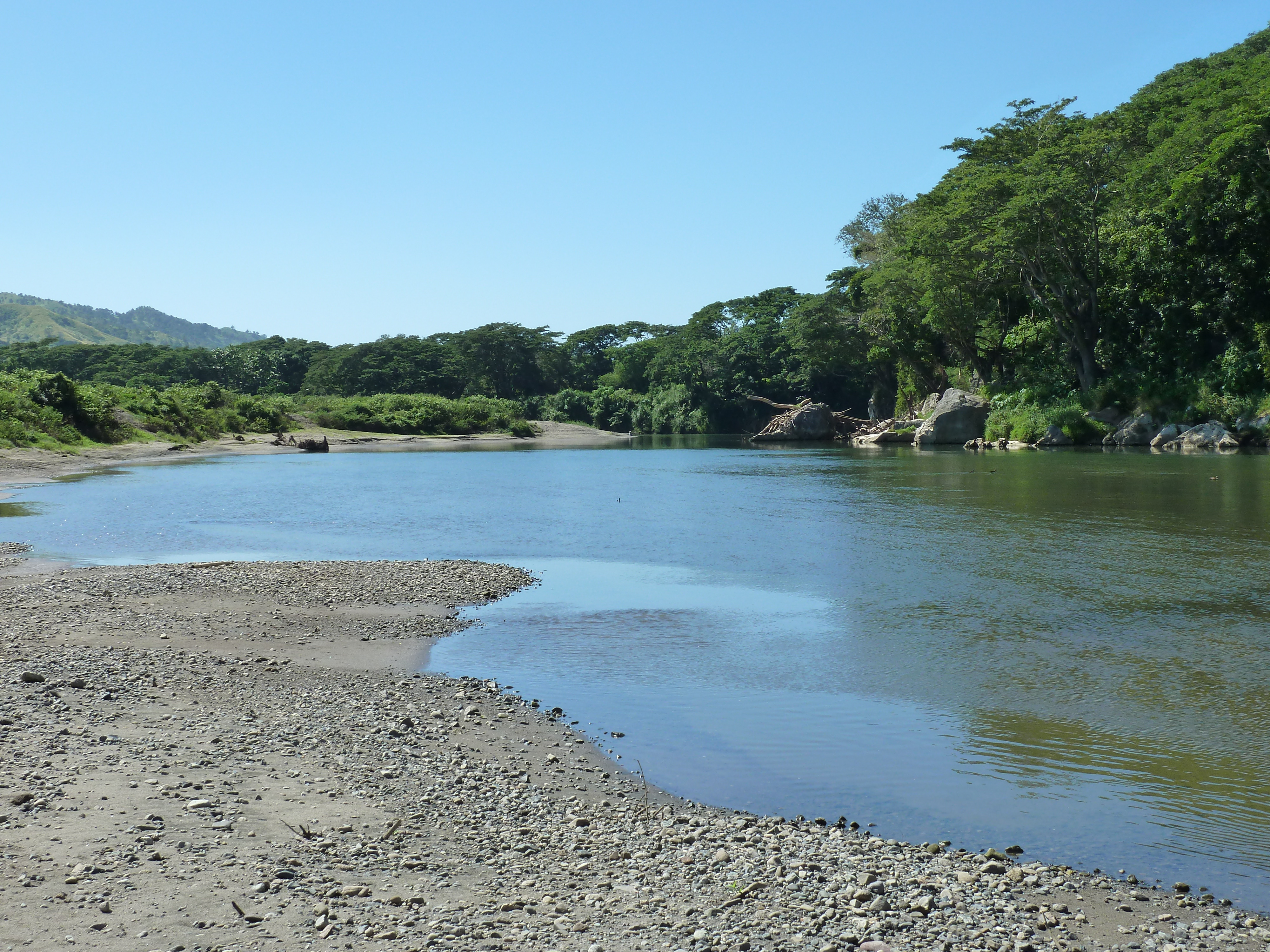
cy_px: 476
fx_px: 1761
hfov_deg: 39.7
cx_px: 635
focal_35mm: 48
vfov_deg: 30.3
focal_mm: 7.9
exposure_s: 1/400
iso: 125
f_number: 4.5
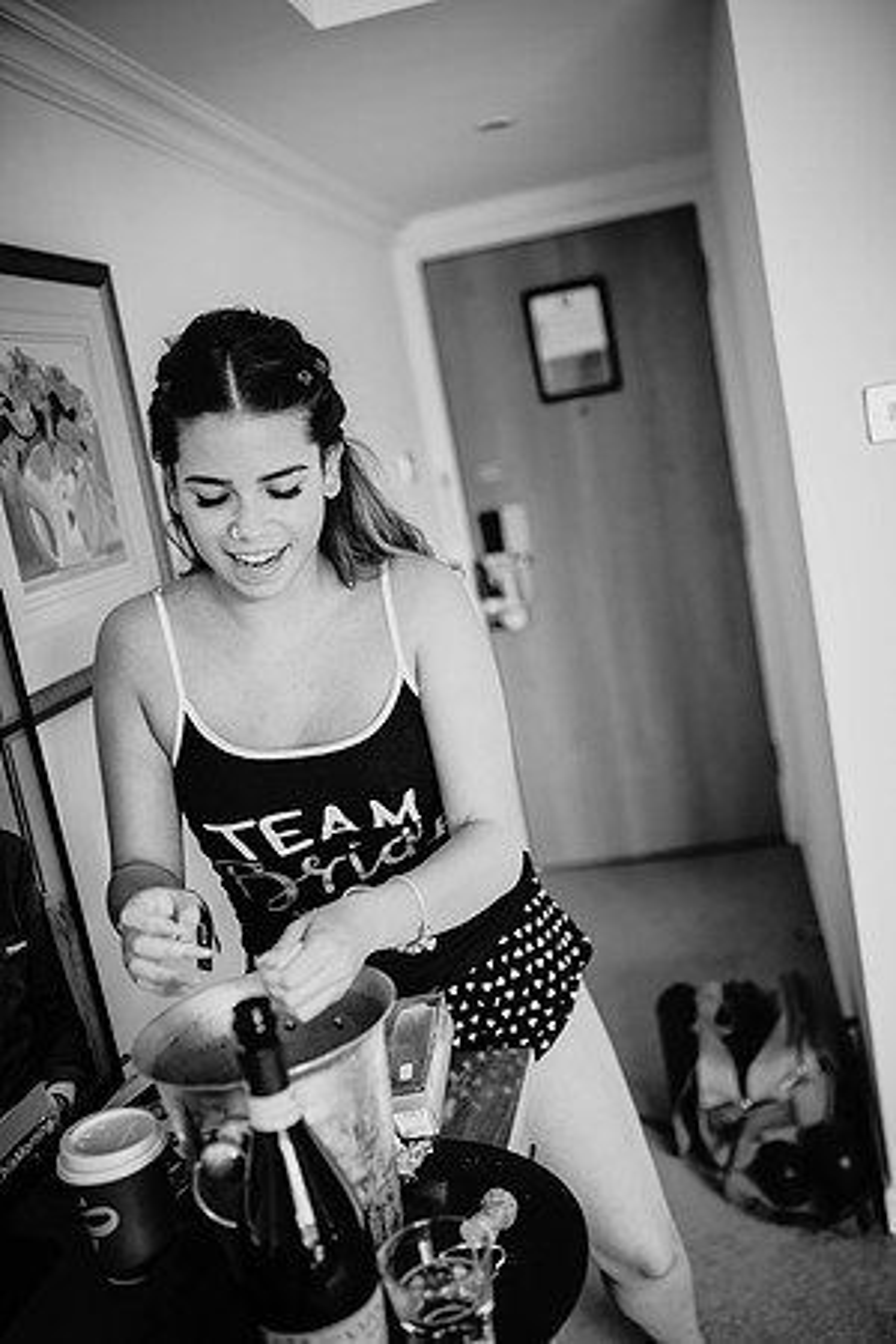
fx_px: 1307
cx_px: 448
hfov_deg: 37.9
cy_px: 672
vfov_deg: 54.4
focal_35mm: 35
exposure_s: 1/200
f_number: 2
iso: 720
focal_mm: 35
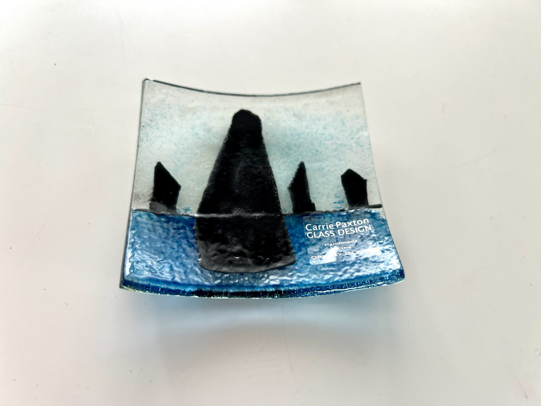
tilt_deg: -58.0
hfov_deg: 67.3
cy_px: 203
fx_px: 406
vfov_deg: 53.1
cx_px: 270
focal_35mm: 26
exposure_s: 1/121
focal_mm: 5.7
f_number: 1.5
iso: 80
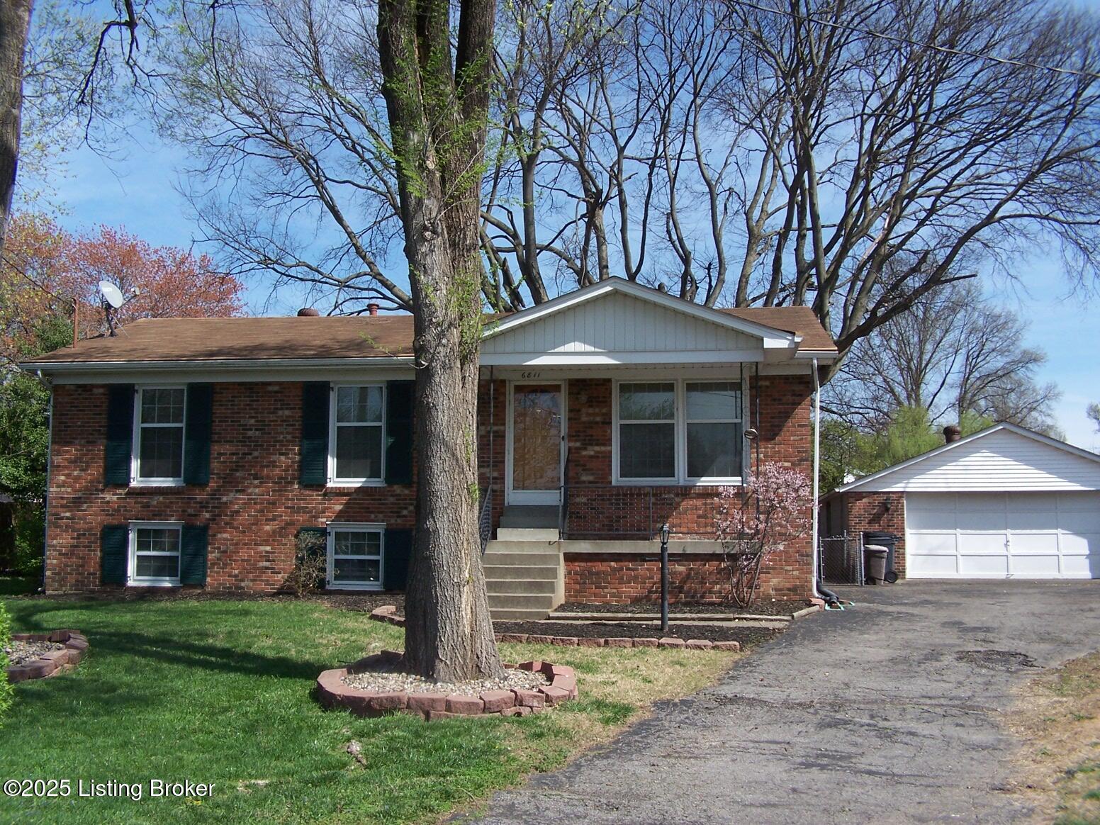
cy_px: 412
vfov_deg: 24.8
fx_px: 1875
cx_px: 550
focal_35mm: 59
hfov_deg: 32.7
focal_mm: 9.8
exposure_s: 1/500
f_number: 4.5
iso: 80
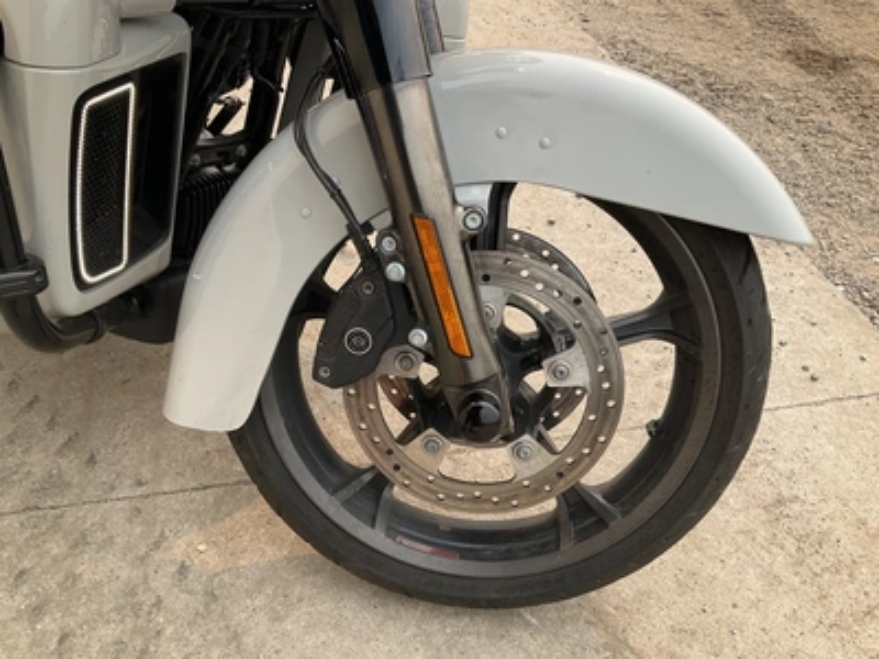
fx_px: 736
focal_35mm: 29
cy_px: 330
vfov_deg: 48.2
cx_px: 440
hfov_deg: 61.7
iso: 25
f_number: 1.8
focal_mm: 3
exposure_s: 1/606
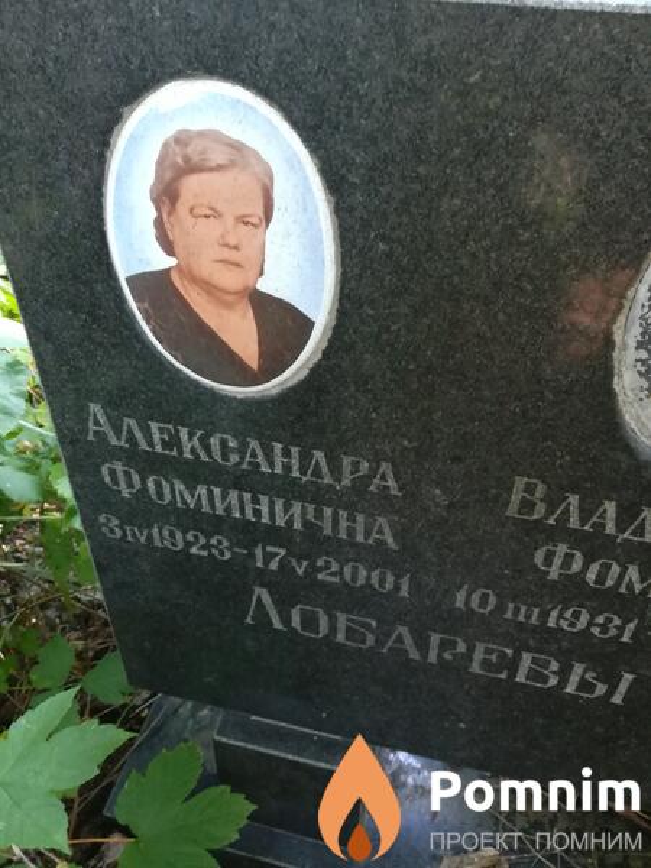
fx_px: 652
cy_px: 434
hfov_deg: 53.1
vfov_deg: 67.3
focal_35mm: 26
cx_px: 326
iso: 250
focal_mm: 3.83
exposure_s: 1/33.3
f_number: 2.2
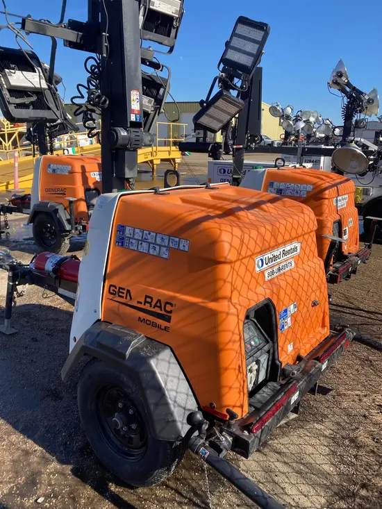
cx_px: 191
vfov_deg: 63.4
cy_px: 254
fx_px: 412
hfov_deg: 49.8
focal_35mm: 28
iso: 20
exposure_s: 1/1412
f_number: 1.8
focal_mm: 3.99
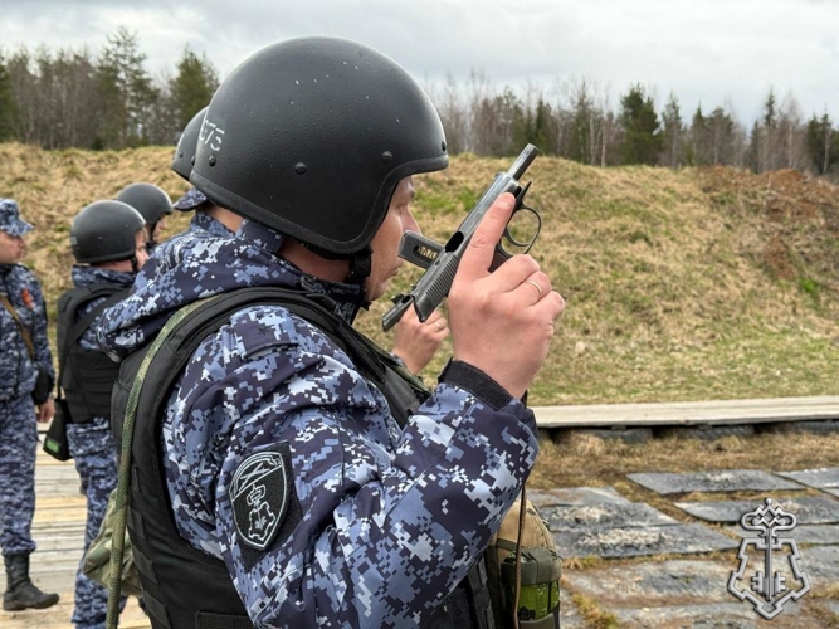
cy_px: 314
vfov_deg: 30.3
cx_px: 420
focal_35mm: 48
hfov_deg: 39.7
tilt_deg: -2.0
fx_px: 1163
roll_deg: -0.7
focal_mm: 6.76
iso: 100
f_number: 1.78
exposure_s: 1/962
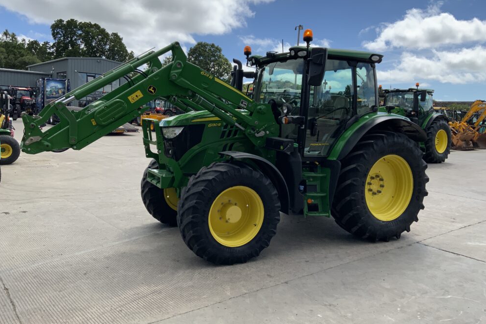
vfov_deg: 42.2
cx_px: 247
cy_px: 140
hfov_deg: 60.3
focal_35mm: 31
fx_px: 418
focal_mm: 3
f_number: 1.8
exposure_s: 1/2141
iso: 16
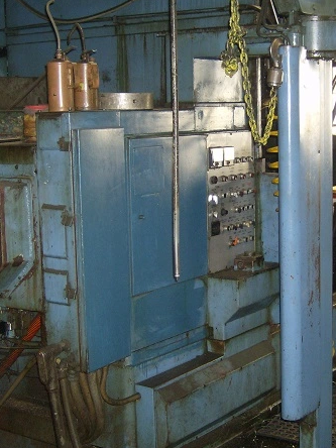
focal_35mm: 62
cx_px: 236
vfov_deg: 31.2
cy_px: 225
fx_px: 802
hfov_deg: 23.5
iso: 200
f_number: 3.1
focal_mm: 7.7
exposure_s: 1/74
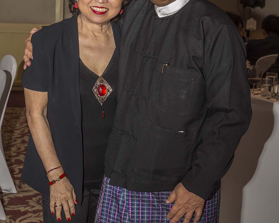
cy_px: 114
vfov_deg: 21.5
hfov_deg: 26.8
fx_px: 586
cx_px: 140
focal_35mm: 71
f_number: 8
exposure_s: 1/250
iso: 640
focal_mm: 50
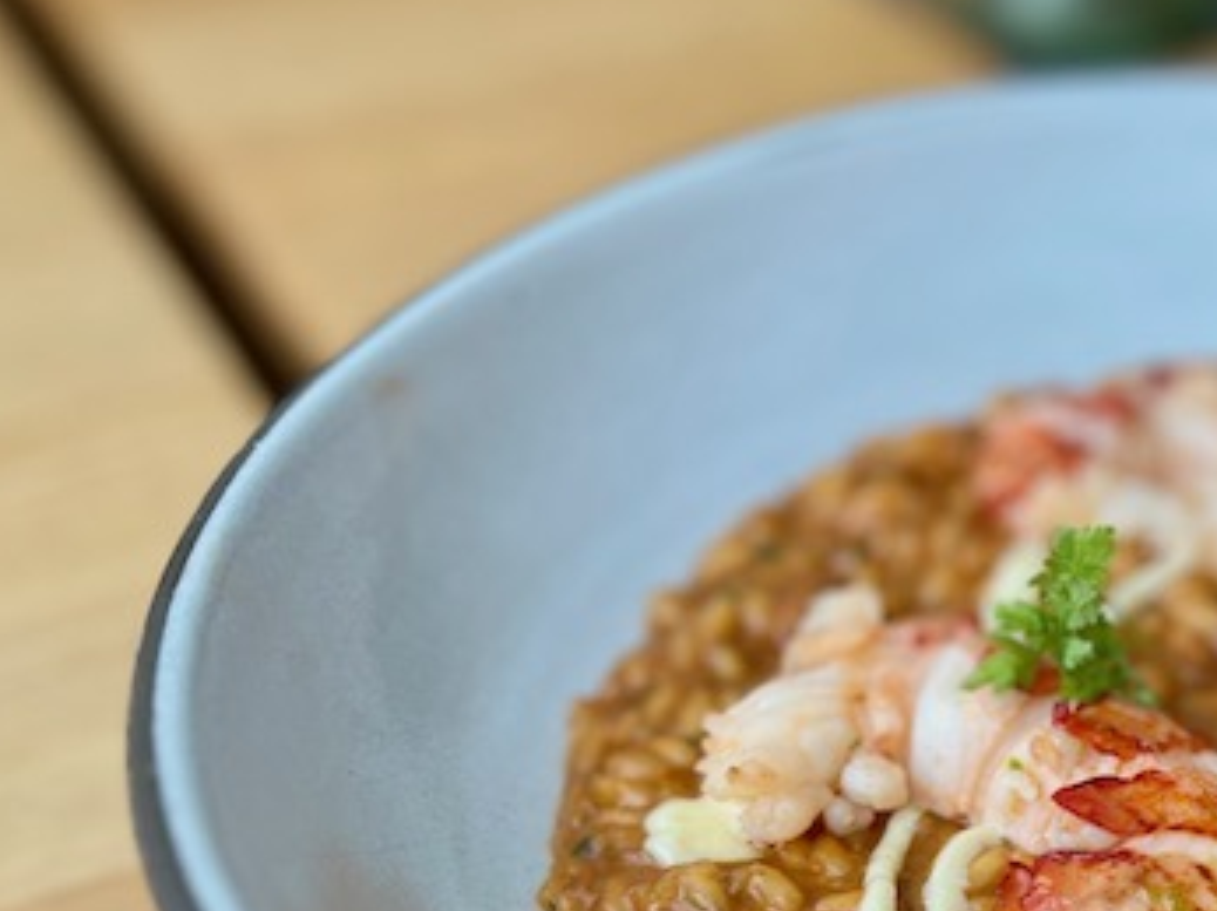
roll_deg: -1.1
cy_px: 732
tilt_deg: -37.6
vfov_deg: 22.3
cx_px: 1249
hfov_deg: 27.9
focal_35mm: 65
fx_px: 2284
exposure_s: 1/327
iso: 50
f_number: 1.5
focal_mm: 5.7
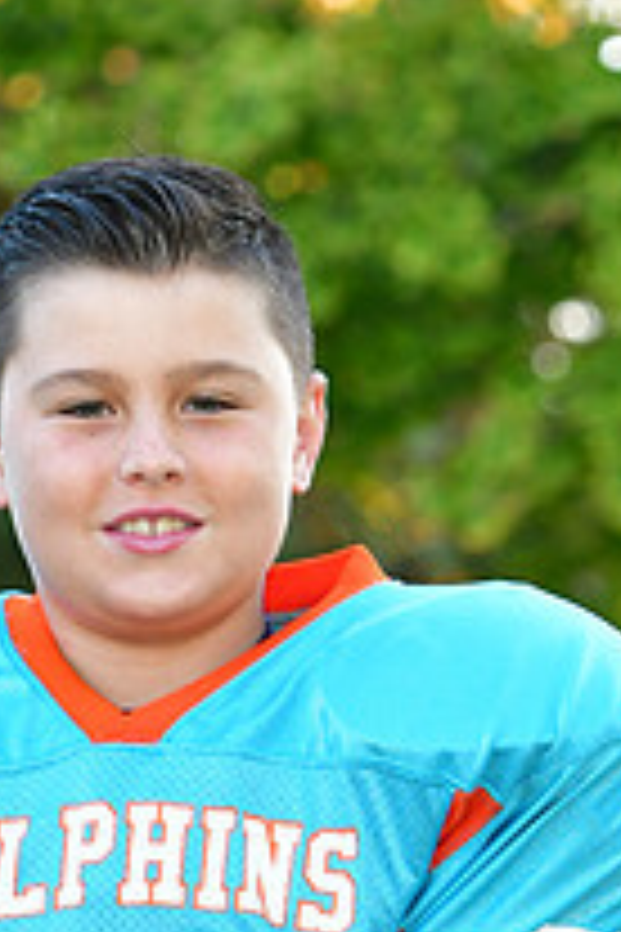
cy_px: 1103
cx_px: 47
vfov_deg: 5.0
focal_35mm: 412
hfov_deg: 3.3
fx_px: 10660
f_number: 4.5
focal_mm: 98
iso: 400
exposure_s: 1/125
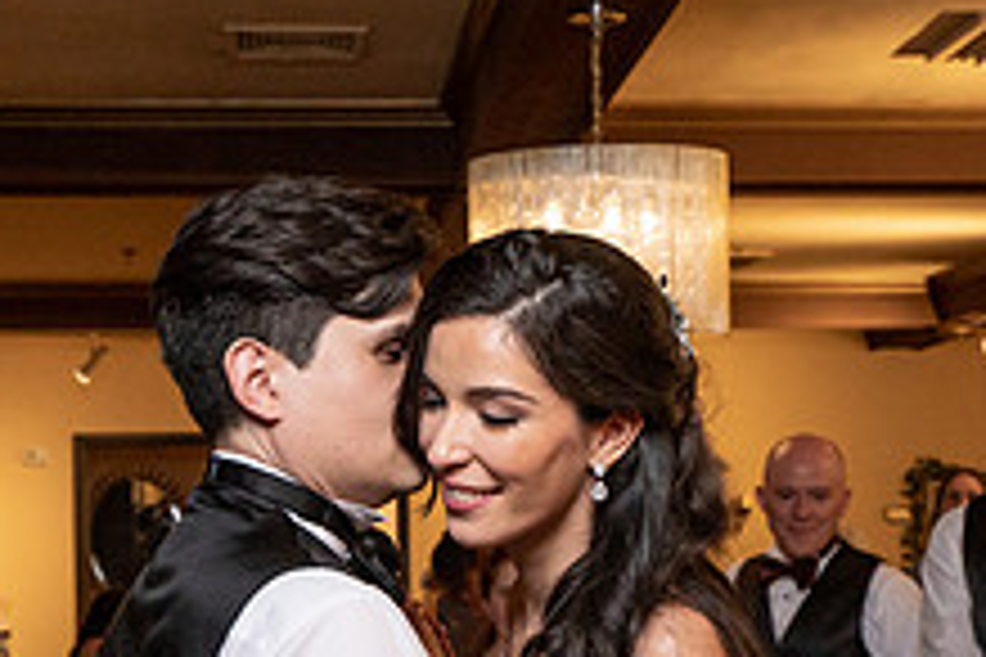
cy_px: 556
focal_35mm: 86
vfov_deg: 15.7
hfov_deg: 23.6
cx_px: 536
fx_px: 2355
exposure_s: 1/200
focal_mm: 31
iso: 2000
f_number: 5.6
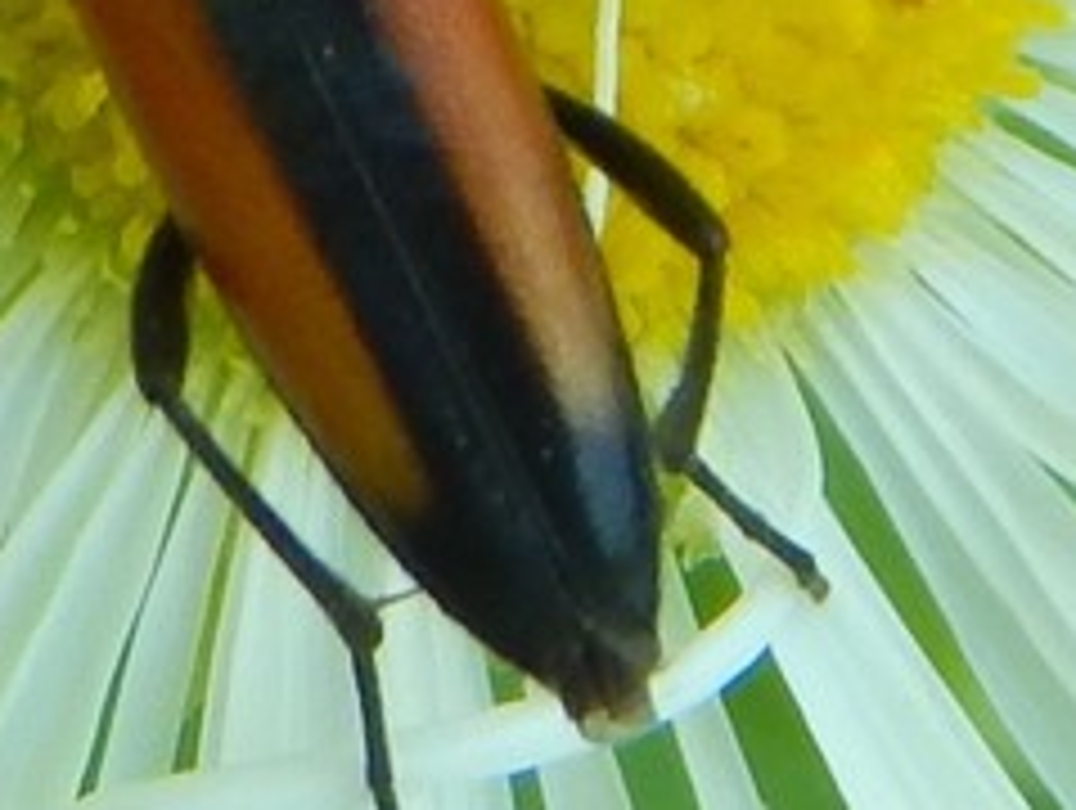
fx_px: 10304
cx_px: 225
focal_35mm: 331
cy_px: -234
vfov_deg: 4.5
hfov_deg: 6.0
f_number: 4.4
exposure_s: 1/60
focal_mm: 16.6
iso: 125
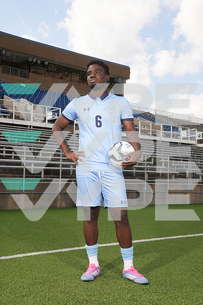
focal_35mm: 46
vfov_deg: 42.7
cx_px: 102
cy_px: 152
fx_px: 389
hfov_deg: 29.2
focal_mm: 46
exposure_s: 1/200
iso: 100
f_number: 8
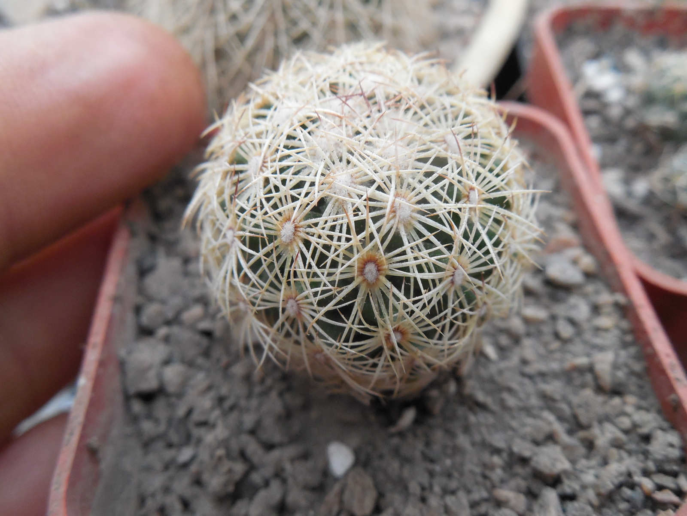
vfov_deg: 45.4
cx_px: 344
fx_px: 615
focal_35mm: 31
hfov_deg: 58.4
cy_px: 258
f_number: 3.6
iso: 400
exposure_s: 1/30
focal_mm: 5.6
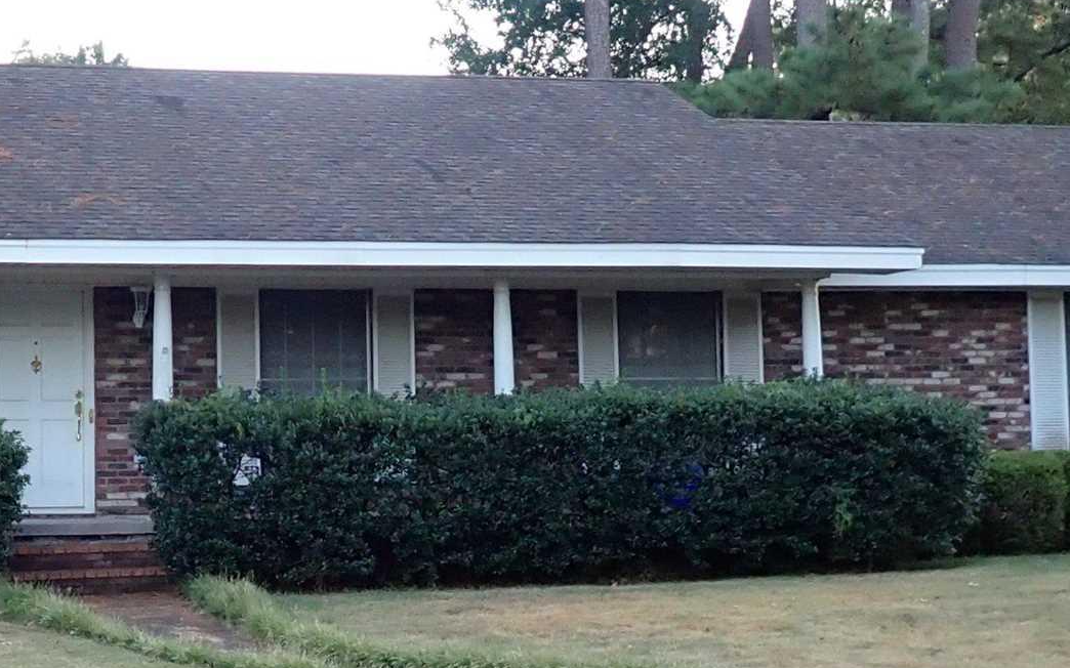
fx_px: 2274
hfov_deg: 26.0
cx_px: 225
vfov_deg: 16.7
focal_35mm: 78
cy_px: 335
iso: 160
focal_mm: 4.5
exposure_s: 1/125
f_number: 2
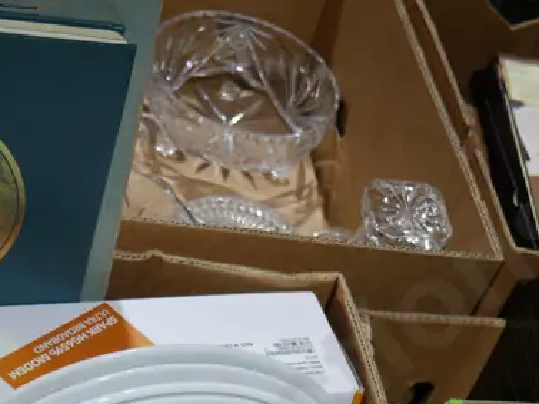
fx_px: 1184
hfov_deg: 25.7
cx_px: 262
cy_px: 440
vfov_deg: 18.7
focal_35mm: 76
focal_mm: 14
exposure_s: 1/125
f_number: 3.5
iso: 200
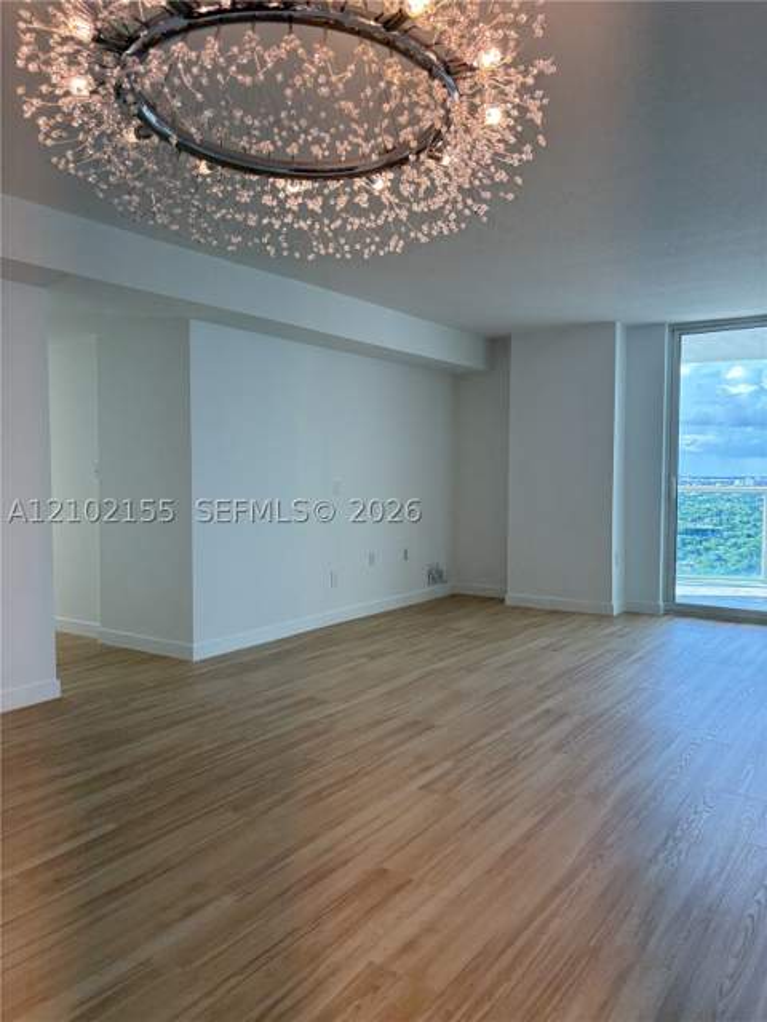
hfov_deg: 53.1
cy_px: 511
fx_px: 768
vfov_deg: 67.3
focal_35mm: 26
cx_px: 384
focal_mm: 5.96
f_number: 1.6
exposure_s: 1/240
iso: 64
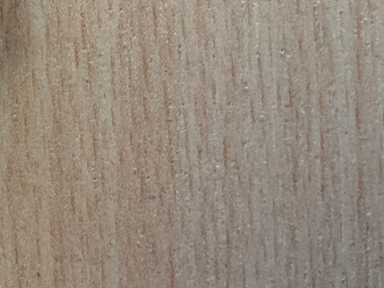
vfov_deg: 14.3
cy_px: -70
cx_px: -214
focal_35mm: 100
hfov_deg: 17.4
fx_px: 1109
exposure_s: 1/120
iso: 50
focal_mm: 3
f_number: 1.8
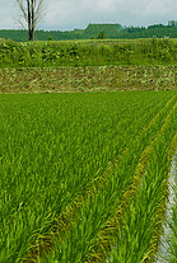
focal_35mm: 228
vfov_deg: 9.0
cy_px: 93
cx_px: 36
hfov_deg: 6.1
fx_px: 1673
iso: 125
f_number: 9
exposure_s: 1/160
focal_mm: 70
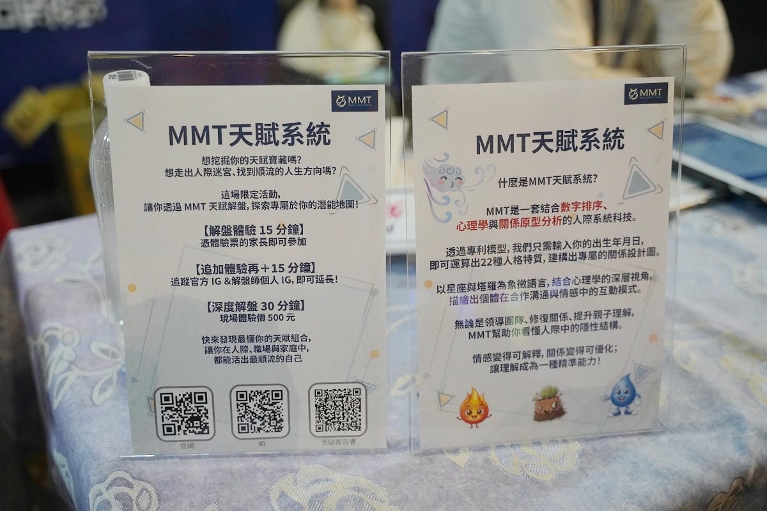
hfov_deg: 50.7
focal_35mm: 38
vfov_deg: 35.1
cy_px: 256
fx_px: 810
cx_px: 384
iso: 3200
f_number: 2.8
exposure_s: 1/160
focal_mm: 38
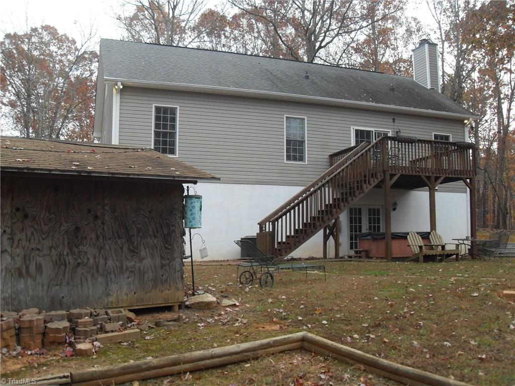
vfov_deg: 41.8
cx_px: 258
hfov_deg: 54.0
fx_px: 506
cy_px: 193
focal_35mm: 34
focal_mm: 6.3
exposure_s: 1/60
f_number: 7
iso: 80
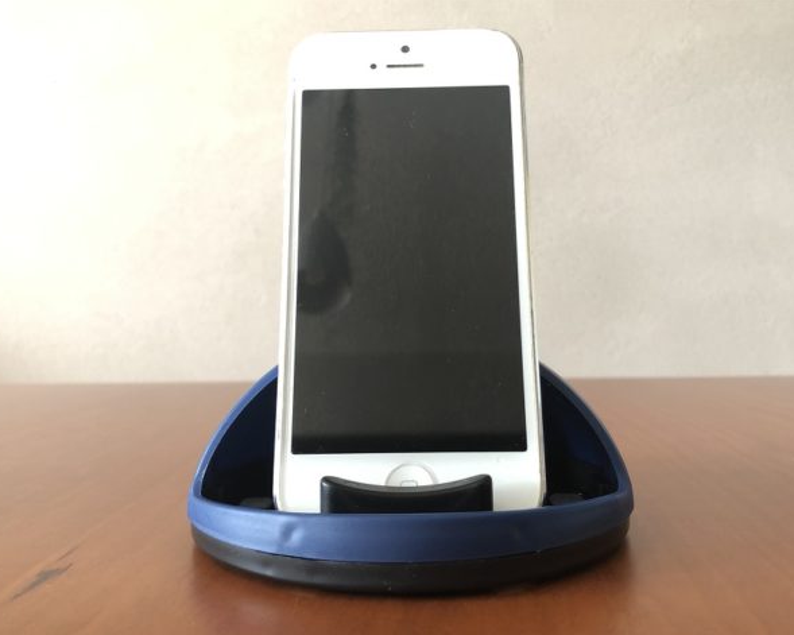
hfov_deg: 51.5
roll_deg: +0.1
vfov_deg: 42.2
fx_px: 822
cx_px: 413
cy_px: 322
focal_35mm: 35
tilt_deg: -1.9
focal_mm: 3.99
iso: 64
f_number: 1.8
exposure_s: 1/15
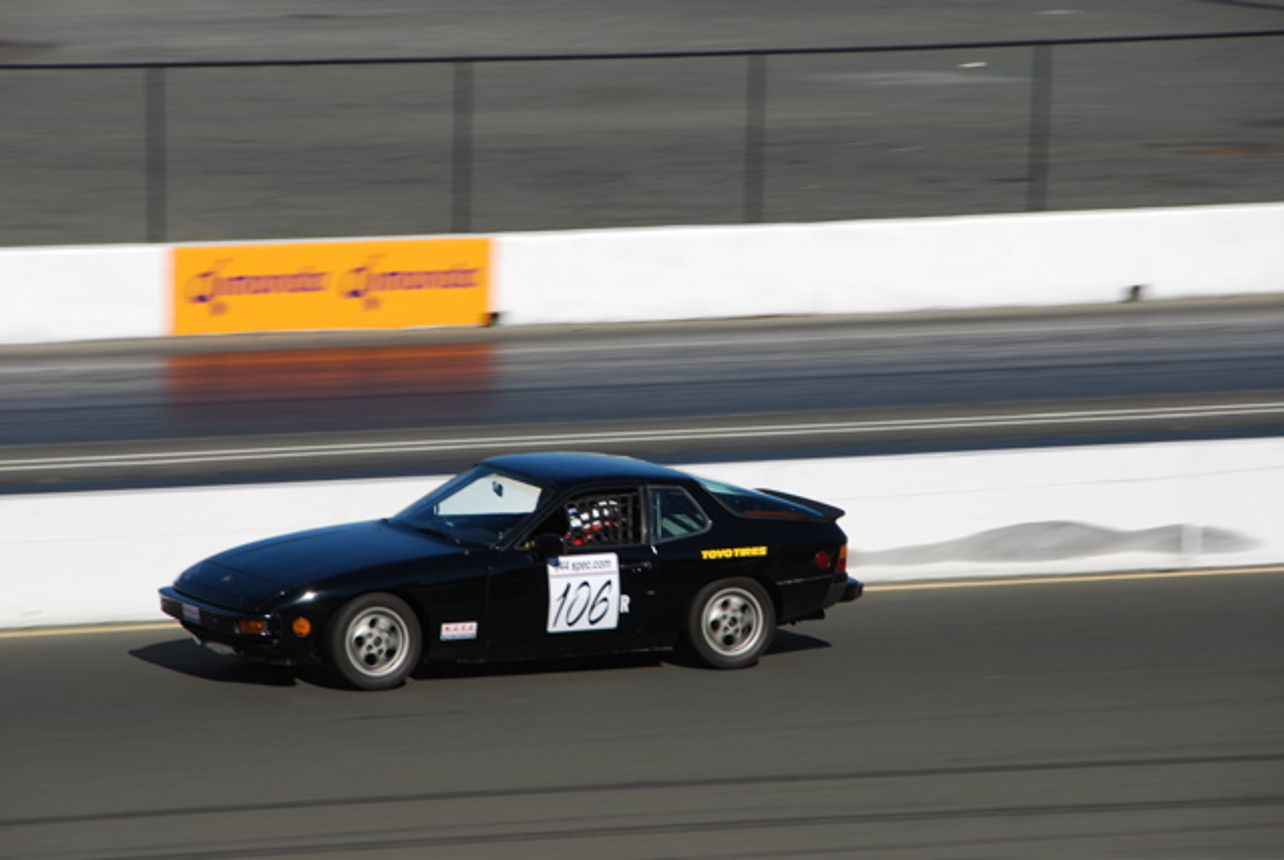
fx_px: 10715
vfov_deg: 4.6
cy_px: 430
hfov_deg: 6.9
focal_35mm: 300
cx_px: 642
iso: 100
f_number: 10
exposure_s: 1/250
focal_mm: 200
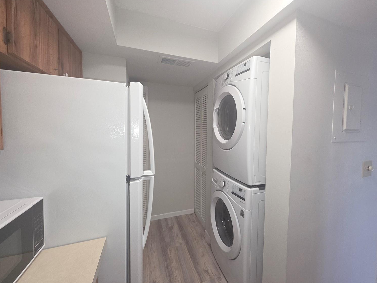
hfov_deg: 101.9
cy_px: 137
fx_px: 152
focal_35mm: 14
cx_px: 202
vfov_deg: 85.6
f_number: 1.9
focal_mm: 2.2
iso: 125
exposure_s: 1/60
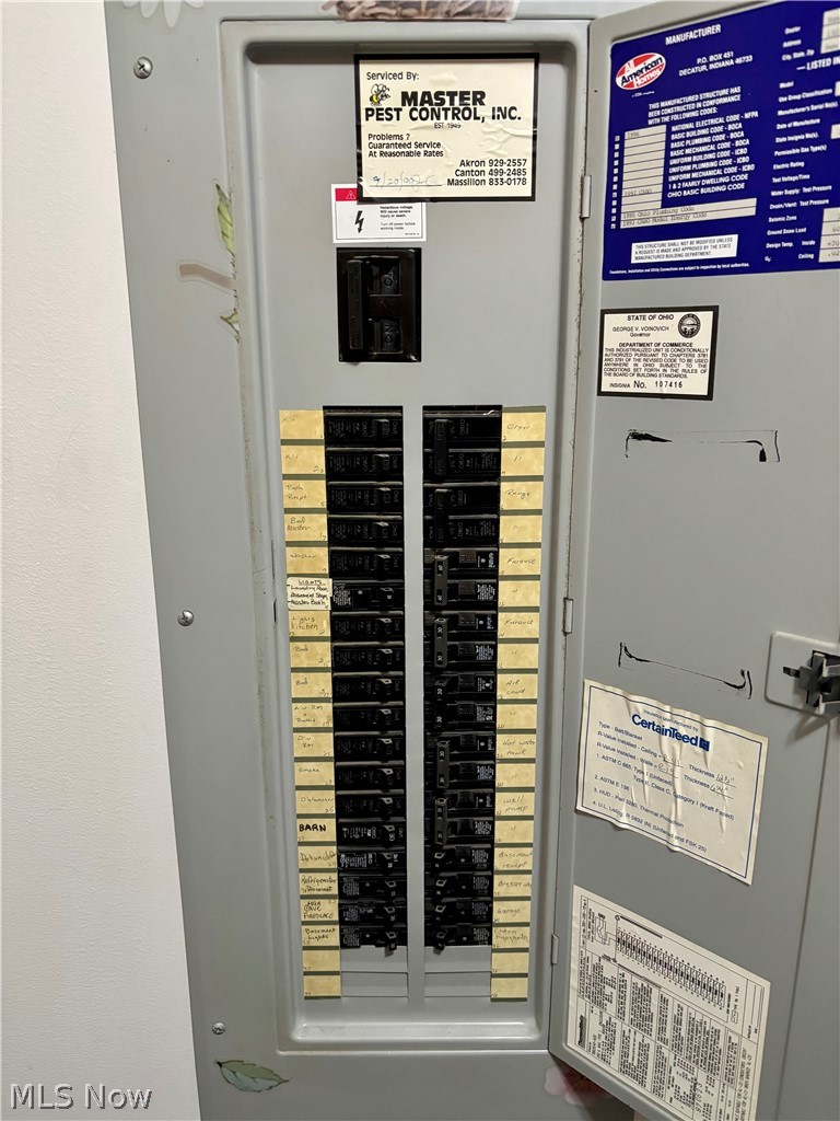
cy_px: 560
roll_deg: +0.5
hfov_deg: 53.1
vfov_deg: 67.3
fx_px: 841
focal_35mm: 26
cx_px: 420
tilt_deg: -14.4
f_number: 1.6
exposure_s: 1/60
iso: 320
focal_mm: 5.96
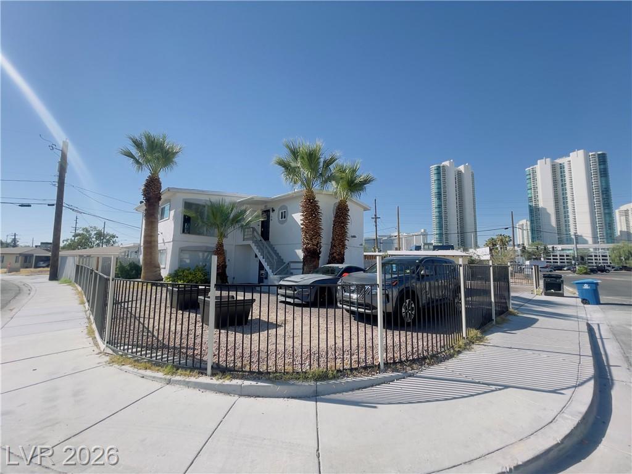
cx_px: 316
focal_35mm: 13
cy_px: 237
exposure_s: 1/813
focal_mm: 1.54
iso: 25
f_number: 2.4
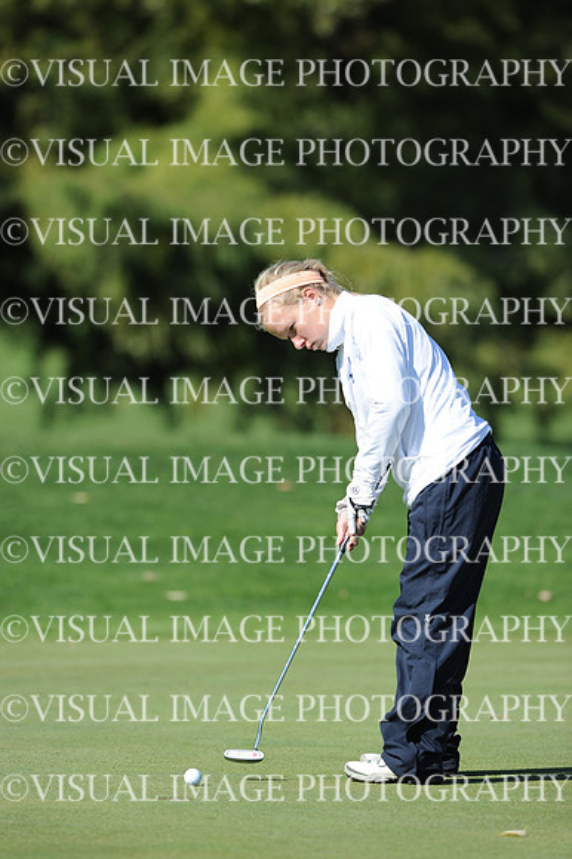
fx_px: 9544
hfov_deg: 3.4
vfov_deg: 5.2
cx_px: 286
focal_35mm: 400
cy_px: 430
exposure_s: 1/2000
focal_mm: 400
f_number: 4.5
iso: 250
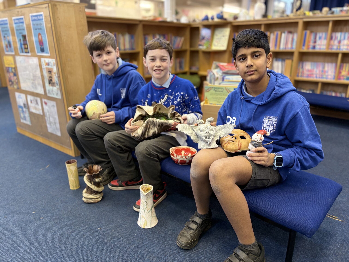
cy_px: 131
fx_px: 262
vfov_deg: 53.1
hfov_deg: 67.3
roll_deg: +0.3
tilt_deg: -19.1
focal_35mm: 26
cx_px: 174
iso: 200
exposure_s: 1/50
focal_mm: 5.96
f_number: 1.6
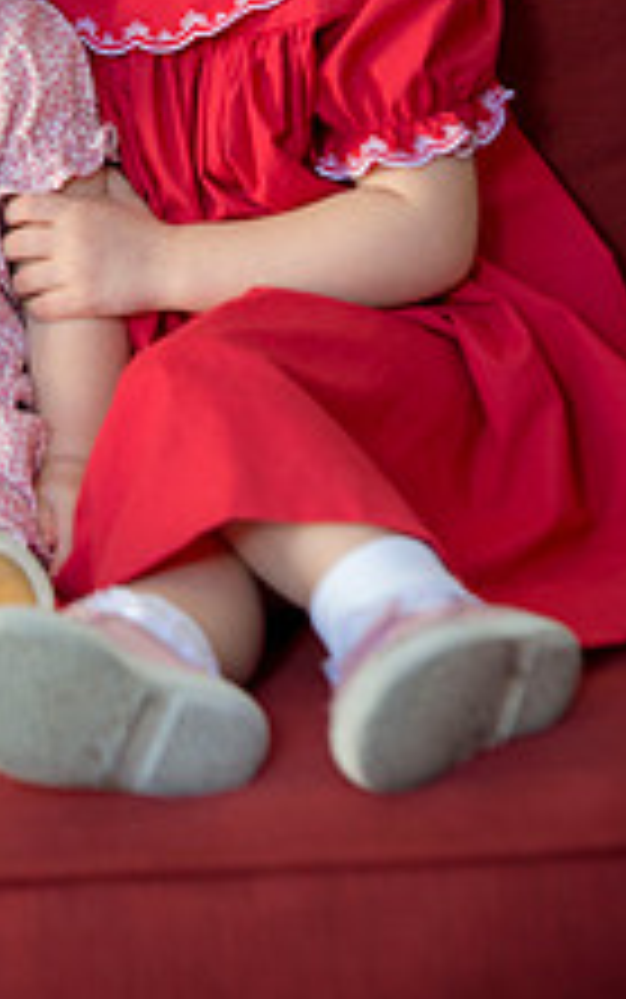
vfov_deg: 8.1
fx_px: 7033
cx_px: 47
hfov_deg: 5.1
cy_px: 189
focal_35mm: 258
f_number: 4.5
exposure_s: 1/200
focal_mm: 125
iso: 320
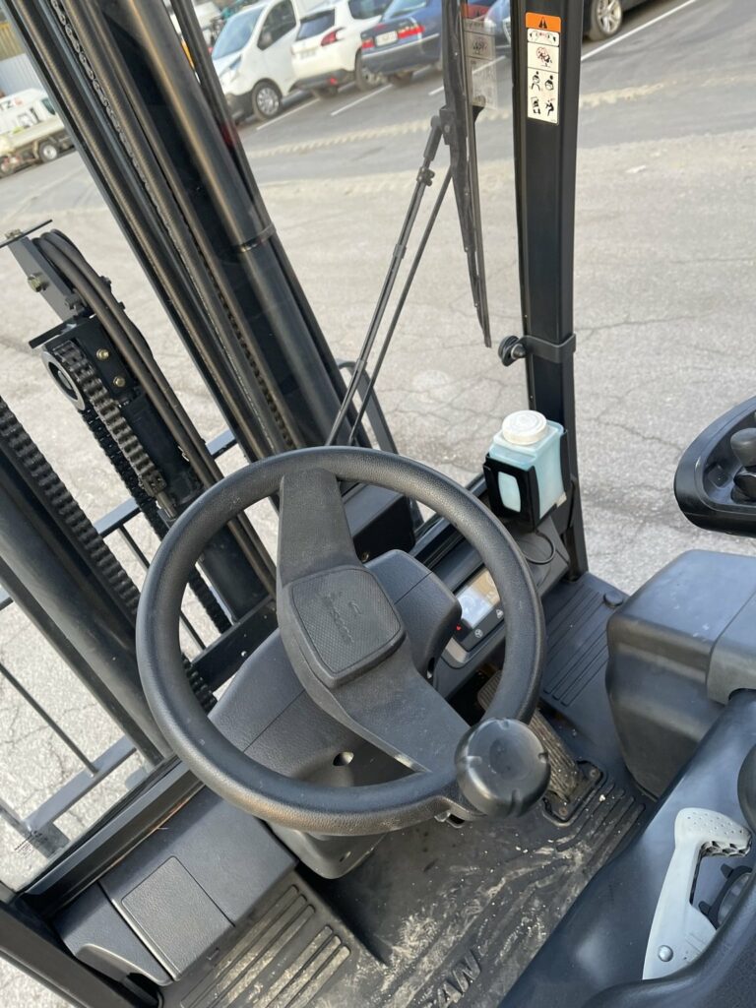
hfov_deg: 53.1
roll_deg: +18.3
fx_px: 757
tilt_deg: -30.6
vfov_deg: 67.3
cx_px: 378
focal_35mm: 26
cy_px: 504
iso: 125
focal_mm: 5.1
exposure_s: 1/121
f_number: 1.6
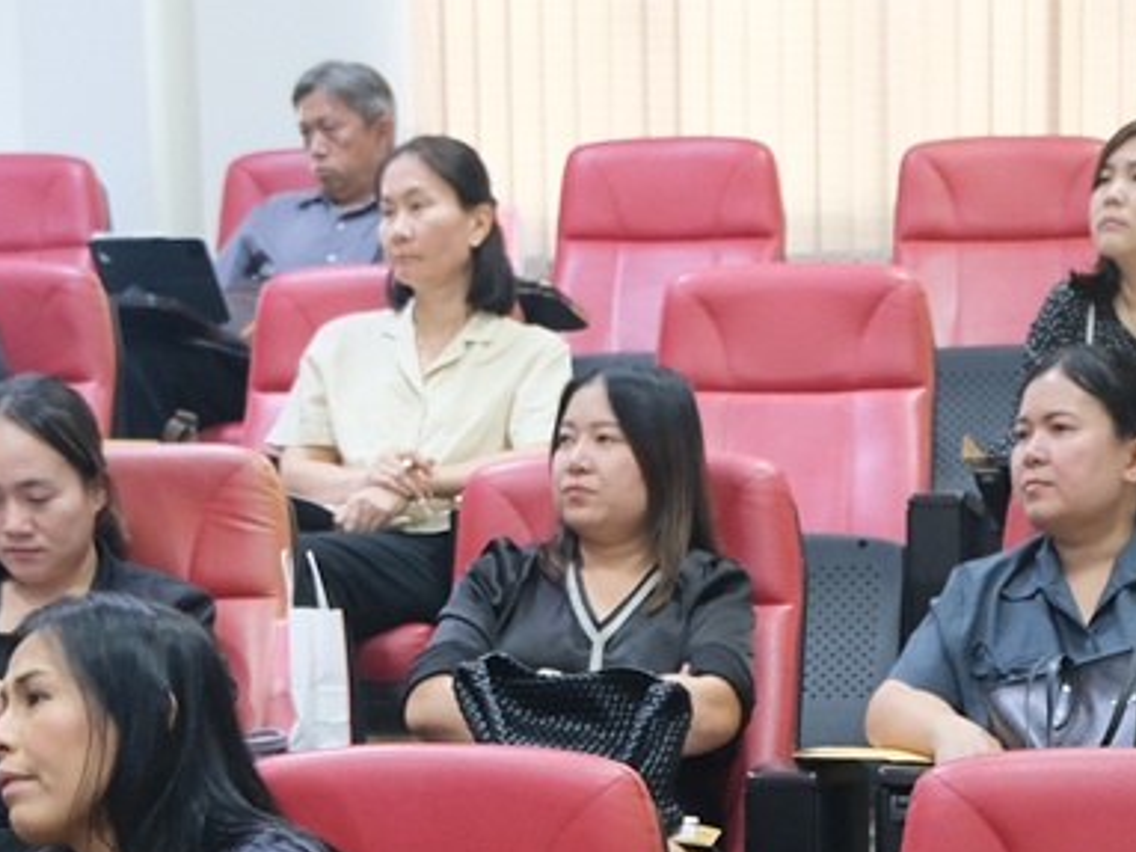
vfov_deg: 14.2
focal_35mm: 98
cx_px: 958
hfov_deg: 19.8
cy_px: 1235
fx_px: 3215
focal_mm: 17.5
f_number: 3.8
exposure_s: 1/30
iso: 1250
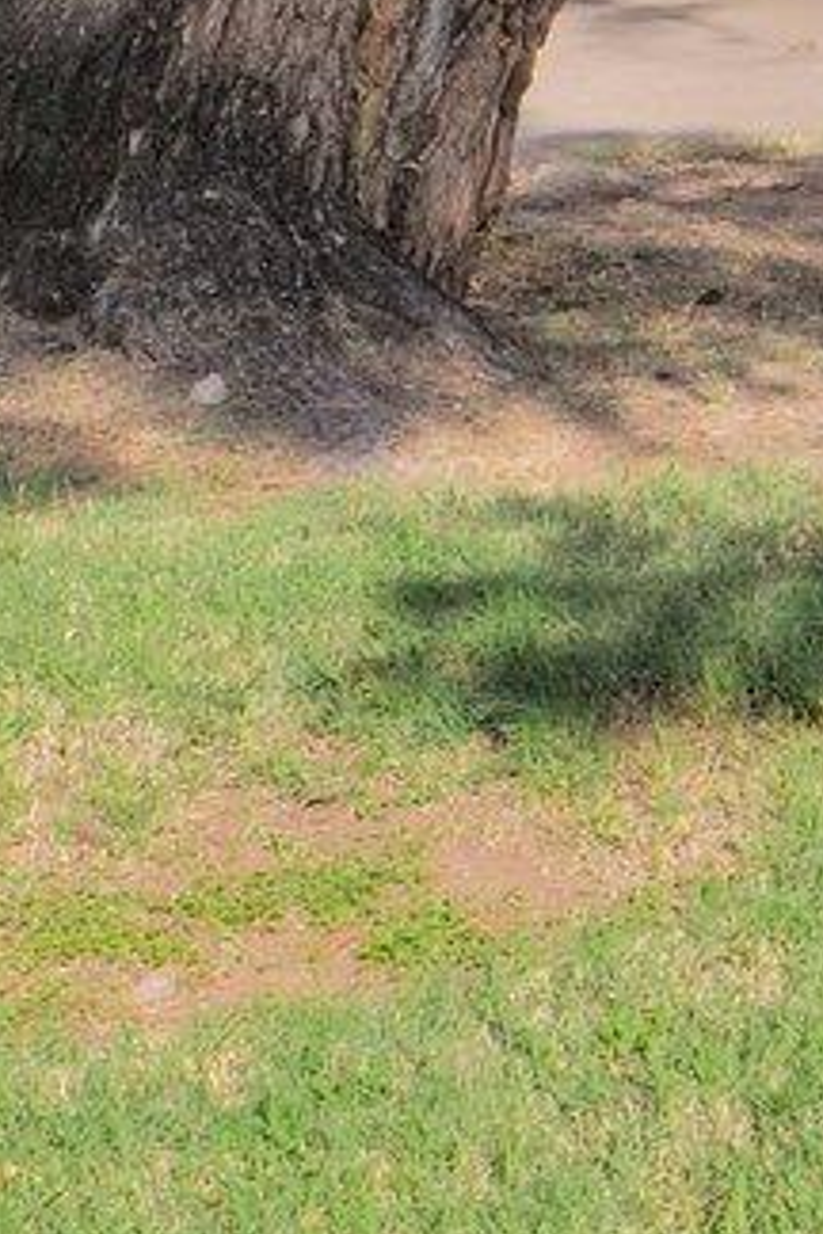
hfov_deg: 7.6
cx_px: 3029
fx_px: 4766
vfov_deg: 14.0
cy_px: -476
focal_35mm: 139
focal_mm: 22
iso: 640
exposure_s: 1/500
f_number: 11
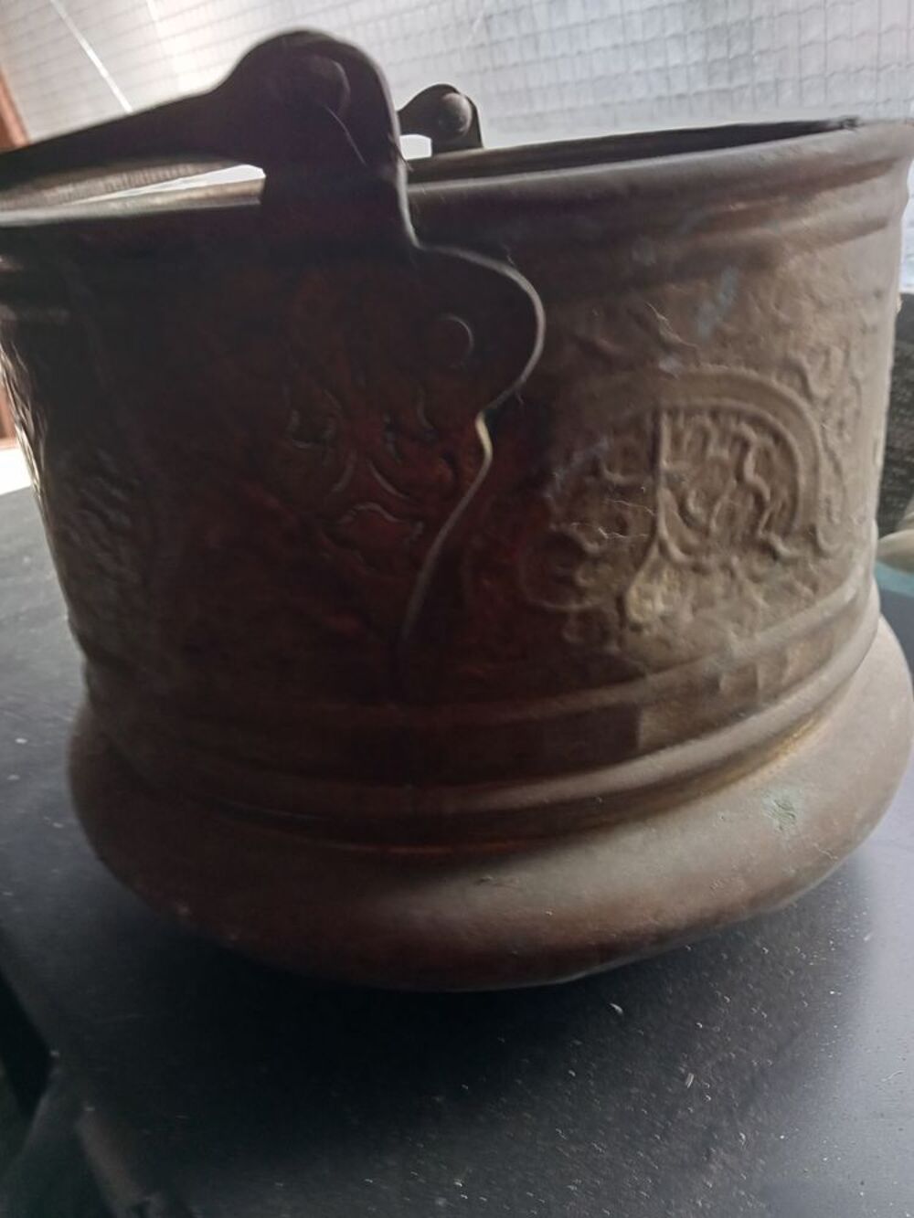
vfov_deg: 63.4
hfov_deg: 49.8
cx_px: 457
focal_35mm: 28
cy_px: 609
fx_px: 986
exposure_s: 1/33.3
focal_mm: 3.46
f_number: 2.2
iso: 342
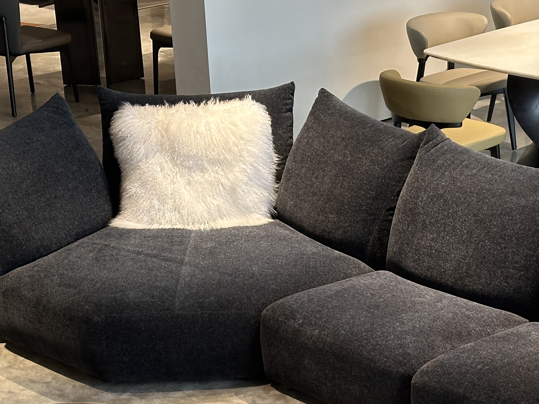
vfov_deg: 15.3
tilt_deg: -21.7
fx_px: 1495
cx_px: 407
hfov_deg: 20.3
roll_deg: +0.2
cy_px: 294
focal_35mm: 96
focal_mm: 6.86
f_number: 1.78
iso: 160
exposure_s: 1/60
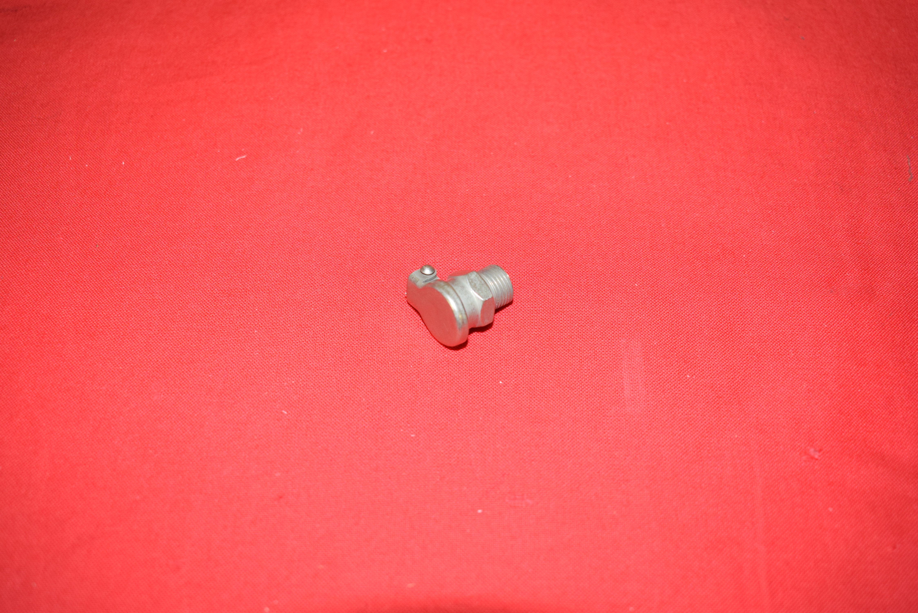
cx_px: 459
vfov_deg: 35.5
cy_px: 306
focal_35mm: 38
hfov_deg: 51.3
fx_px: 956
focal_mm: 25
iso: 1250
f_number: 5
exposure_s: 1/125
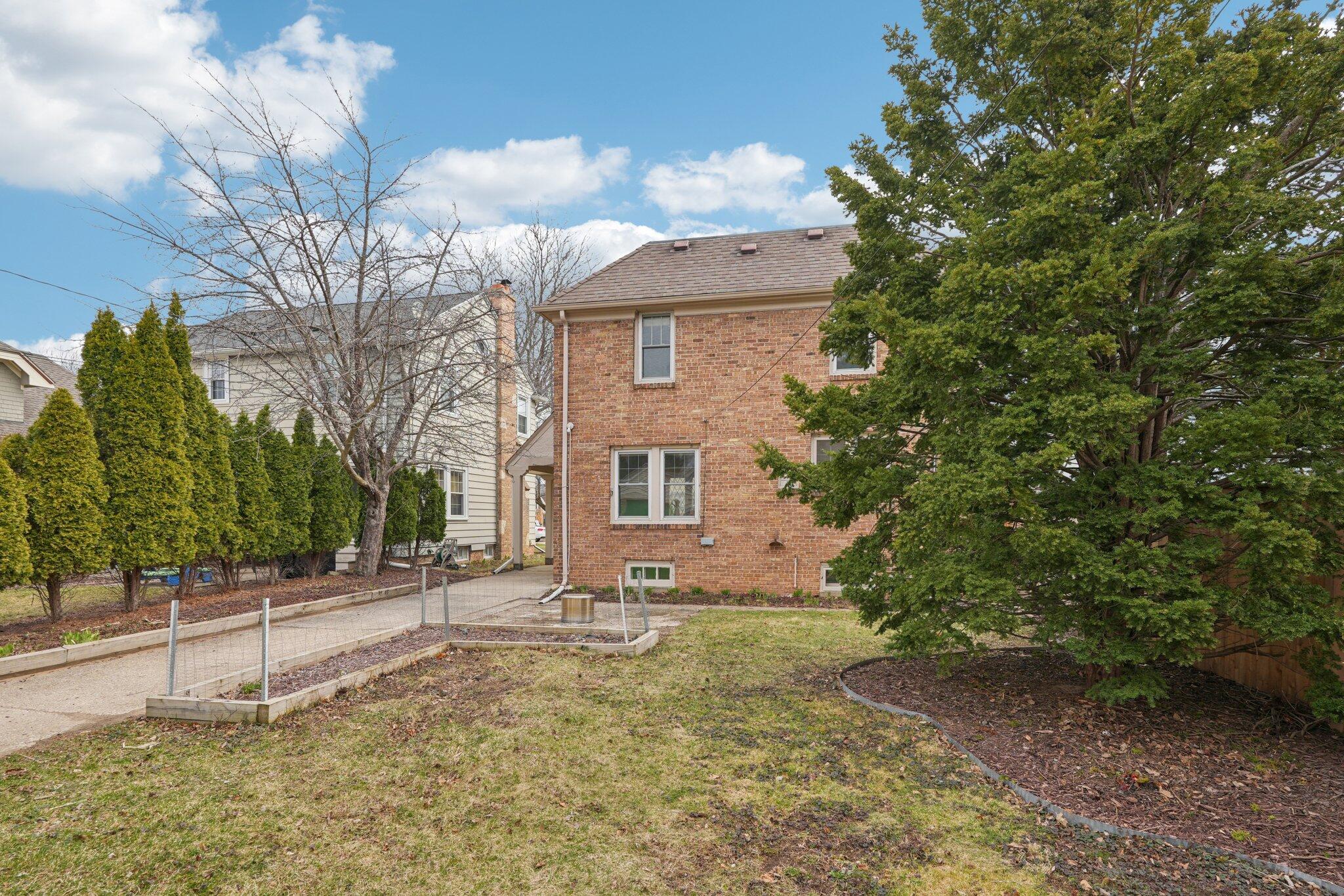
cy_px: 448
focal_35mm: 18
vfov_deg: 68.9
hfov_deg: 91.6
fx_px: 653
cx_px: 672
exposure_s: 1/125
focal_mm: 17.5
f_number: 7.1
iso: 100
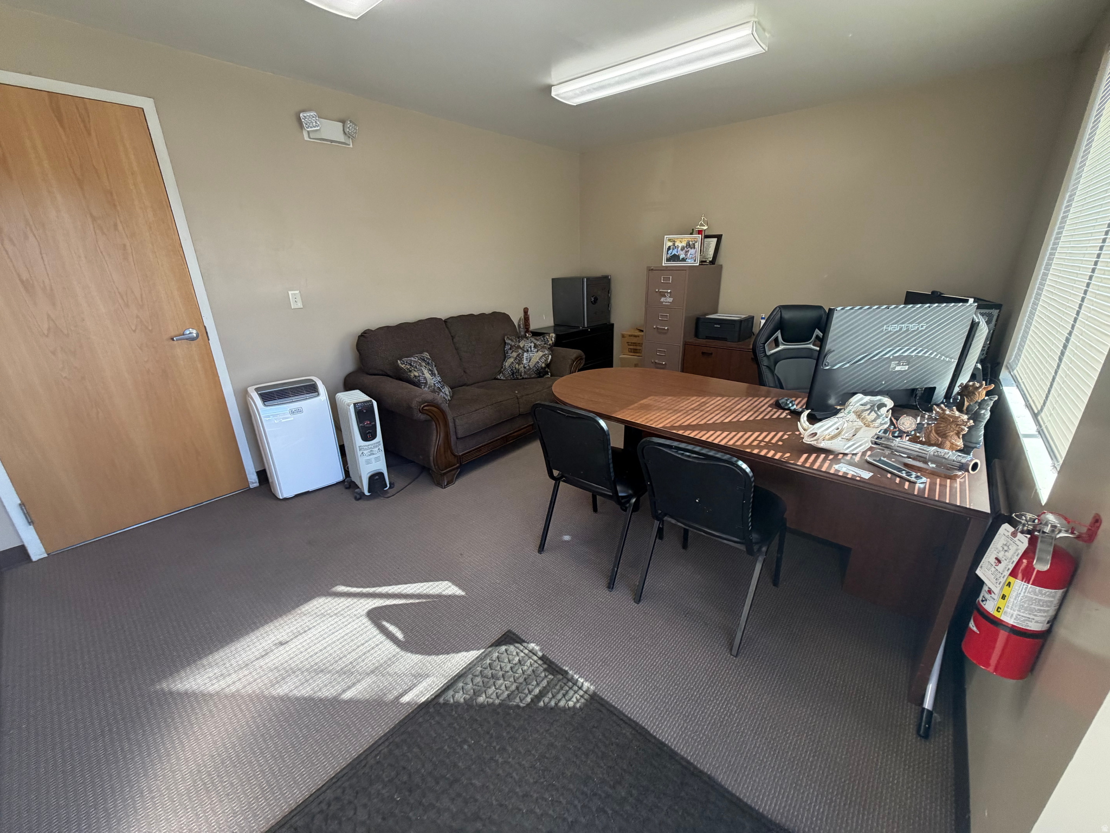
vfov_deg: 85.7
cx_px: 555
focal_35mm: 14
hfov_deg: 102.1
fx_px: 449
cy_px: 416
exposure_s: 1/120
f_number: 2.2
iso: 160
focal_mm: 2.22
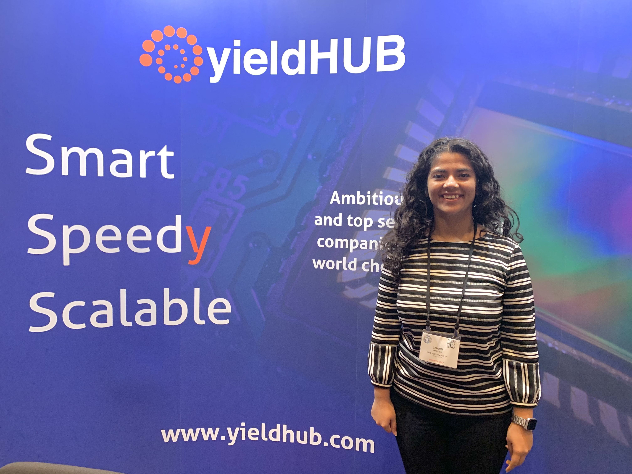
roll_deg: -1.8
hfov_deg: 67.3
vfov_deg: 53.1
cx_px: 316
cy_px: 237
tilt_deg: -4.7
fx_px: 475
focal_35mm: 26
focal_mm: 4.25
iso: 320
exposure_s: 1/60
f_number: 1.8
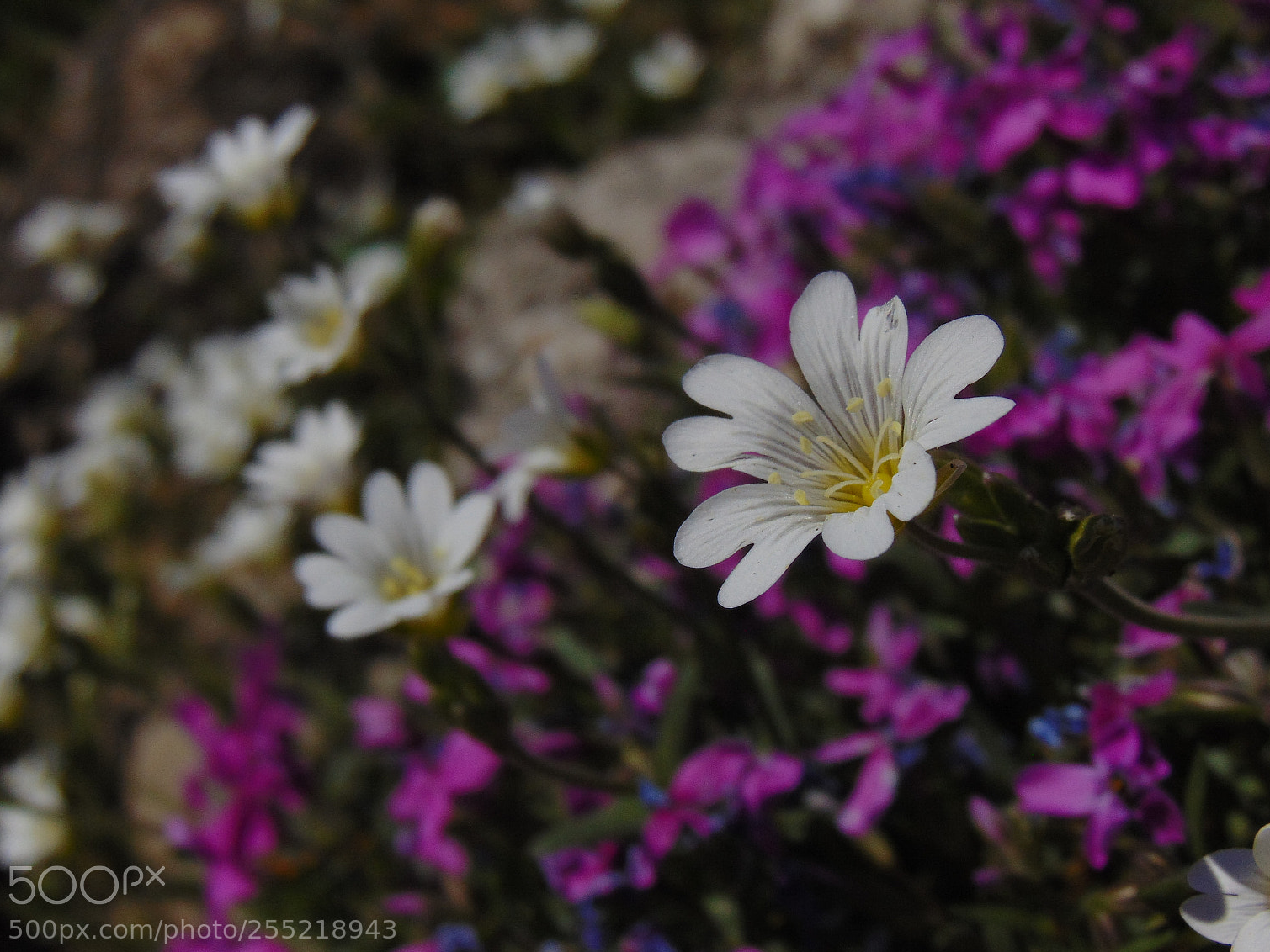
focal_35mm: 53
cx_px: 630
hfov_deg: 36.2
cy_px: 491
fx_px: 1945
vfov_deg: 27.5
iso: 80
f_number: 9
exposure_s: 1/1000
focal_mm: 9
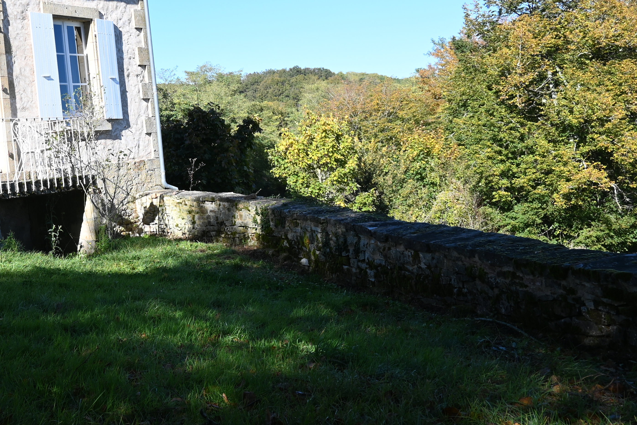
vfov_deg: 27.9
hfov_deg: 38.5
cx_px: 72
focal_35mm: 48
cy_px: 142
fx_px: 849
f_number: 5.6
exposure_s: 1/250
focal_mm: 16
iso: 110
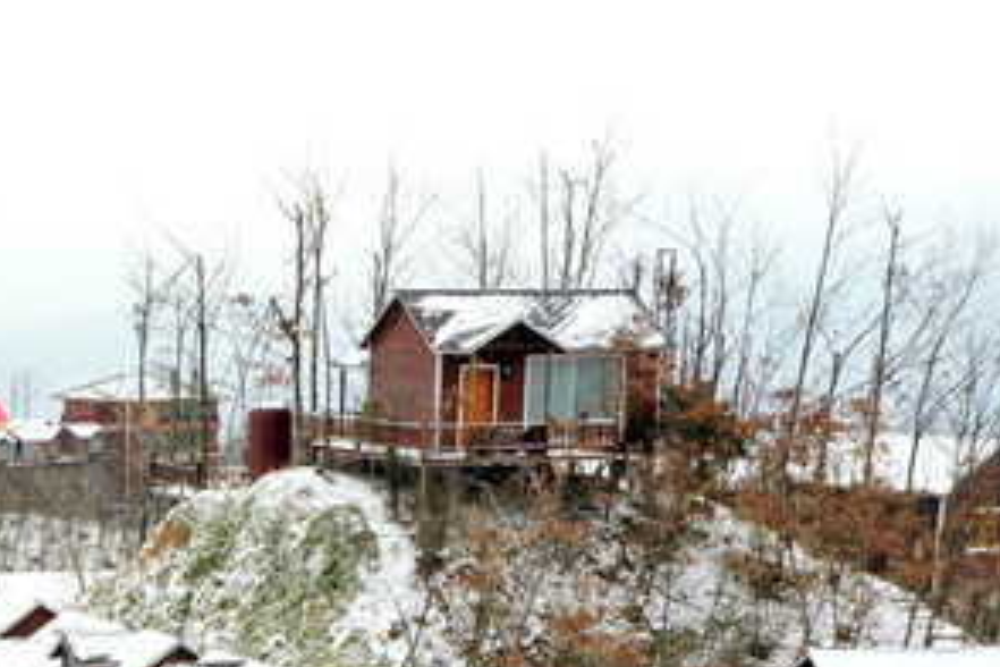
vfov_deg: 16.0
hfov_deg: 23.4
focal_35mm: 82
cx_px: -82
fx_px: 2278
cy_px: 788
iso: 200
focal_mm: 10.26
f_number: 6.3
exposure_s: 1/320
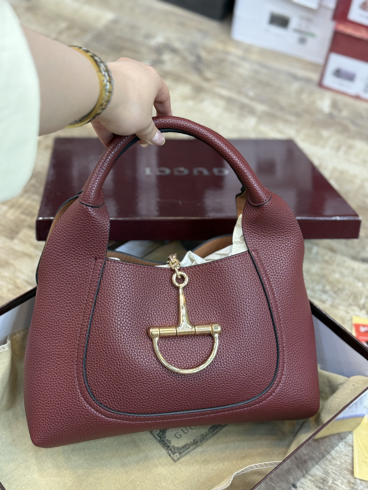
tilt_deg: -46.6
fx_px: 680
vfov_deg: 39.7
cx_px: 184
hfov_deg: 30.3
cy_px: 245
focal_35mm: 48
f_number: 1.78
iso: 100
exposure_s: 1/100
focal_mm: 6.76
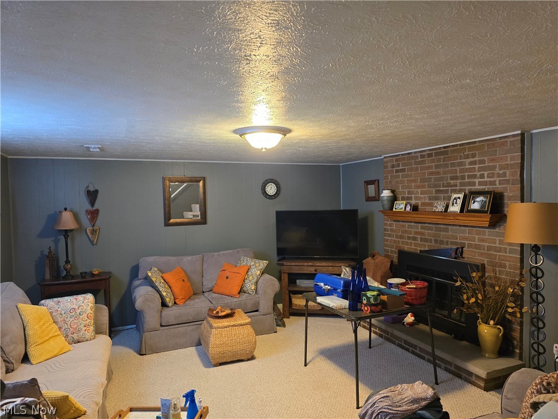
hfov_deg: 73.9
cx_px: 279
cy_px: 210
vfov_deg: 58.9
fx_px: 371
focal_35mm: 23
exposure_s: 1/60
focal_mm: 6.3
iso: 640
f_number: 1.7
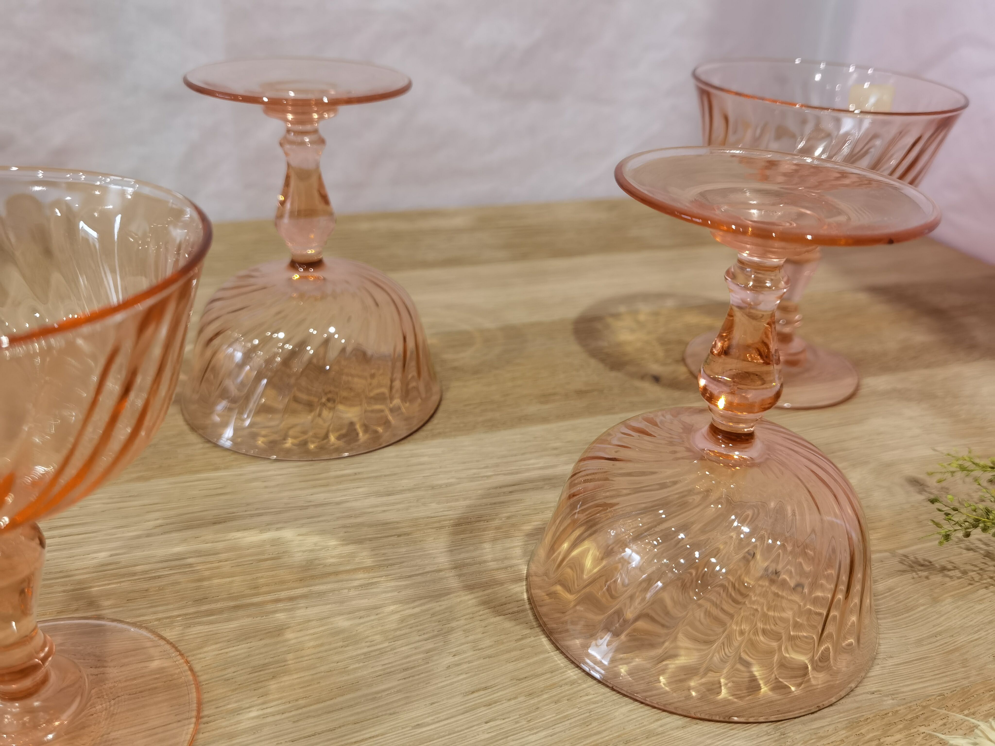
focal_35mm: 31
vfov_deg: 45.4
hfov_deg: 58.4
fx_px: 891
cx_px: 498
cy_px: 373
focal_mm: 6.71
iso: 125
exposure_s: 1/50
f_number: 1.9
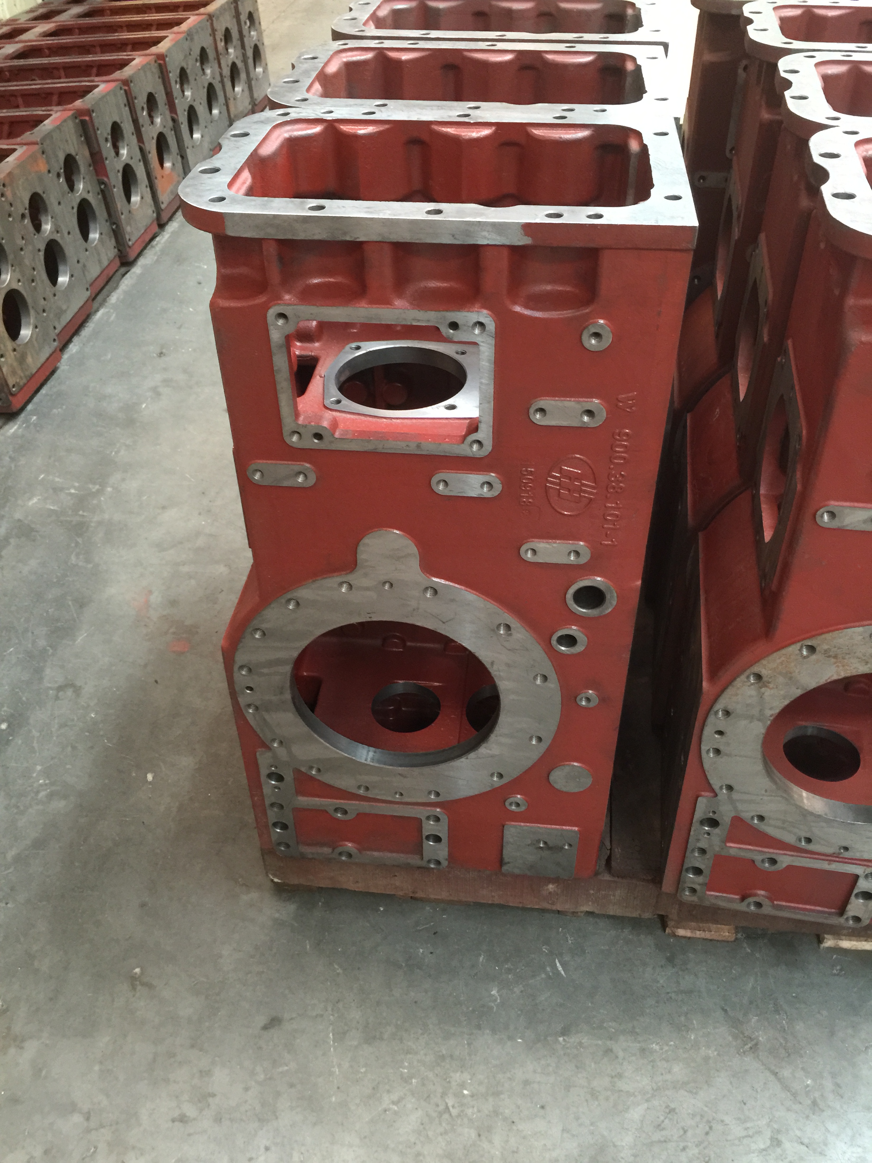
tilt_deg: -40.3
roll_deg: +1.6
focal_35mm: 29
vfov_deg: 61.7
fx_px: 974
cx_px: 436
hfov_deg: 48.2
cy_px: 582
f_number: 2.2
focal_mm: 4.15
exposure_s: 1/10
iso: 125
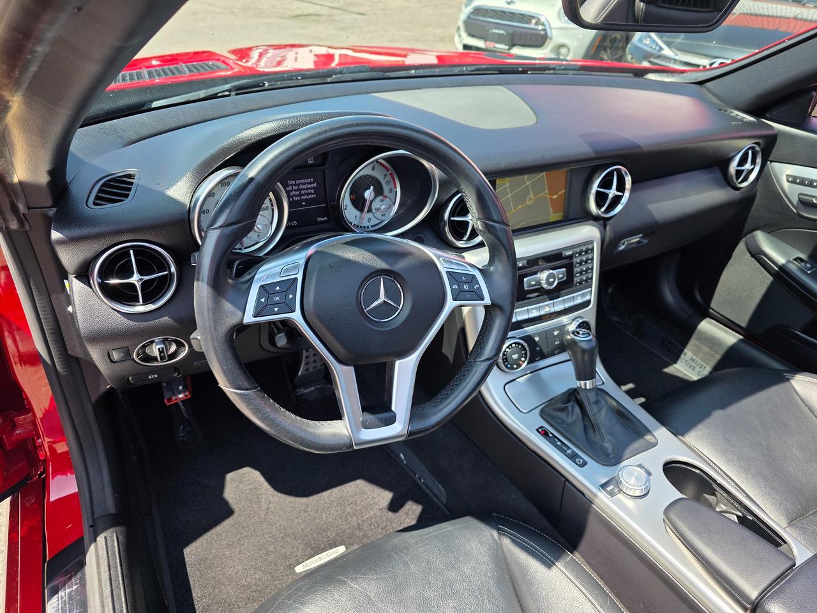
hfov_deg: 73.9
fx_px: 543
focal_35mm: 23
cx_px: 408
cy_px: 306
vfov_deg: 58.9
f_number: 1.7
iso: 32
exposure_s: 1/359
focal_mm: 6.3
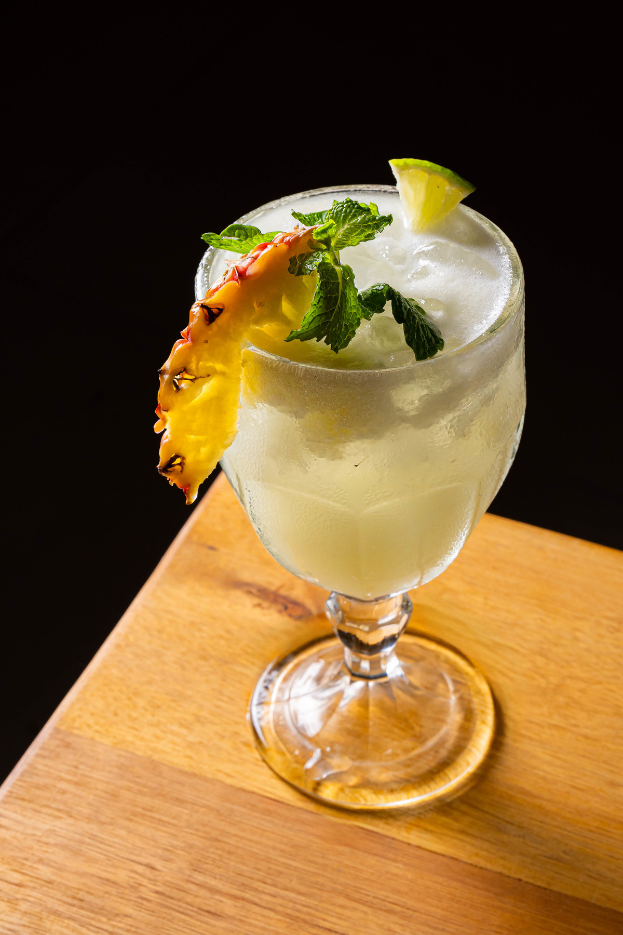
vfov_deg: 21.2
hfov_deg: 14.3
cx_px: 312
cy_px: 468
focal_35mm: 96
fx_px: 2492
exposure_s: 1/100
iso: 400
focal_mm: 64
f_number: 11
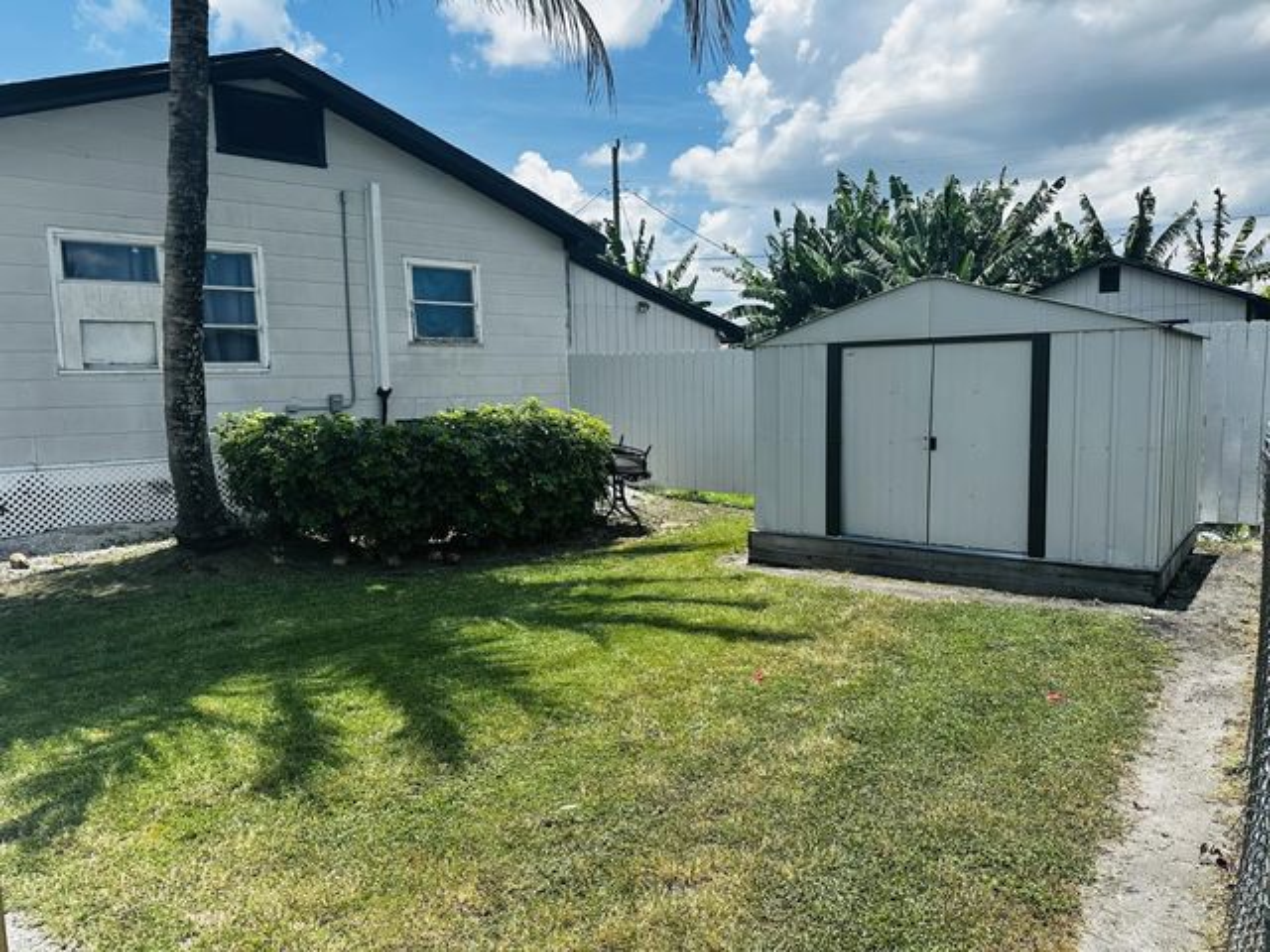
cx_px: 635
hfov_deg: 71.6
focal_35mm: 24
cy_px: 476
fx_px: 881
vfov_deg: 56.8
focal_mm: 6.86
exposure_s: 1/3597
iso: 80
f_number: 1.78
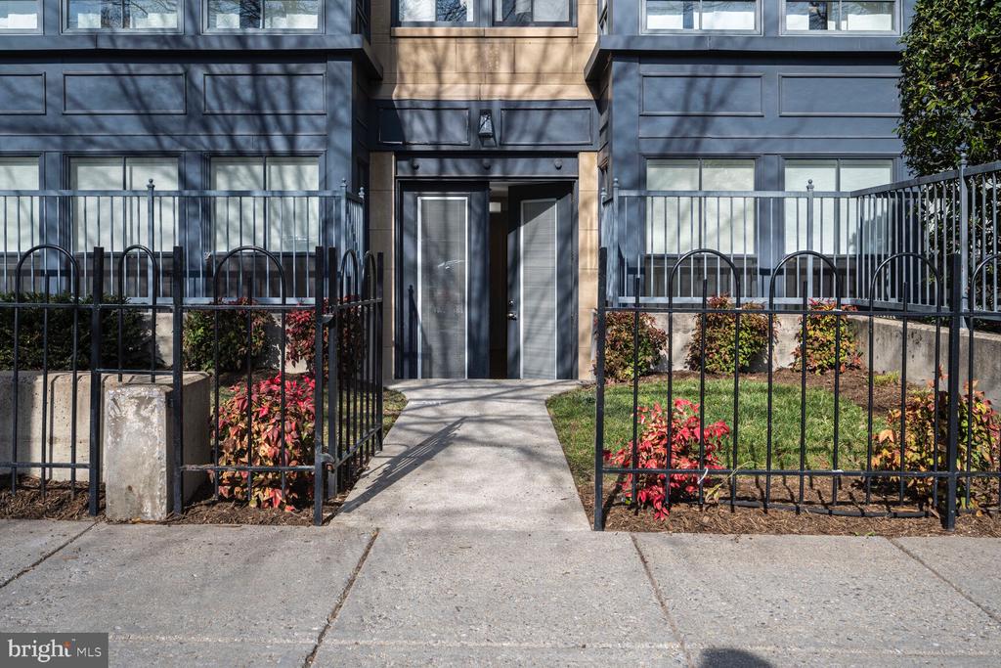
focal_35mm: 30
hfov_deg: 61.9
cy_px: 334
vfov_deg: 43.6
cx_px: 500
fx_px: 834
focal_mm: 30
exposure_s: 1/320
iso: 200
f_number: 9
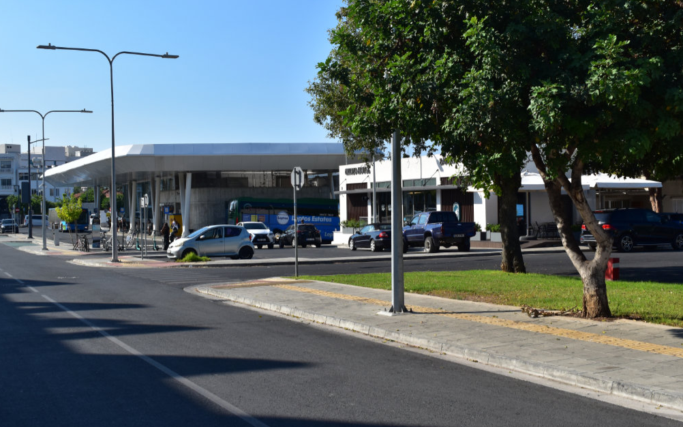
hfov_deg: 40.3
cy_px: 200
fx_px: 931
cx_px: 340
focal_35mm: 50
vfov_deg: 25.8
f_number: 11
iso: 320
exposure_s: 1/500
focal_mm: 32
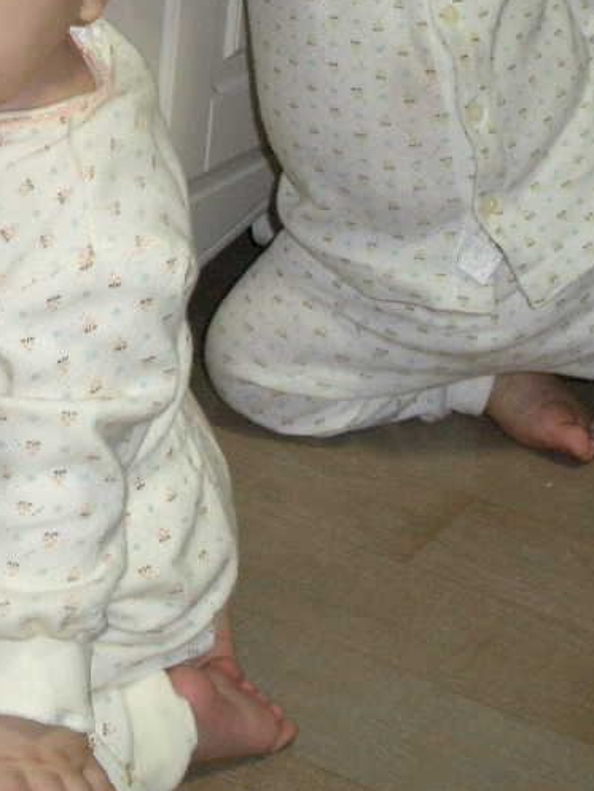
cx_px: 121
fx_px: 1944
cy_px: 95
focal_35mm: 85
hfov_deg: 17.2
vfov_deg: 22.5
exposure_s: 1/60
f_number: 2.8
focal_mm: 7.1
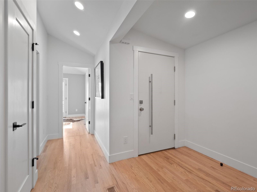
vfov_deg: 78.1
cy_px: 96
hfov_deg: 94.5
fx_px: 119
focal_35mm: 16
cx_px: 128
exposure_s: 1/13
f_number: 7.1
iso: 500
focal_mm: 8
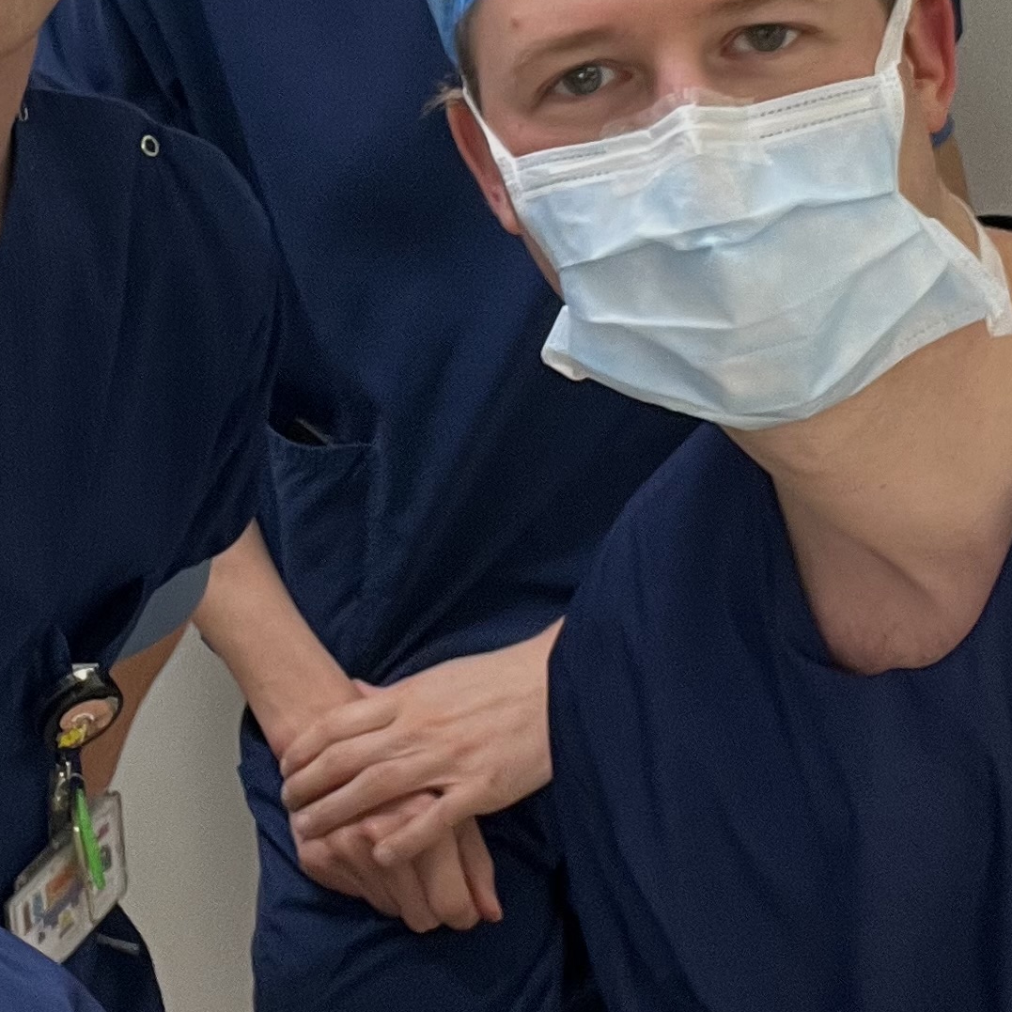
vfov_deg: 22.0
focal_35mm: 76
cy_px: 10
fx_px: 2514
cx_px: 118
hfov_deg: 22.3
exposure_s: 1/50
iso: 100
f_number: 2.2
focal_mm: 2.71
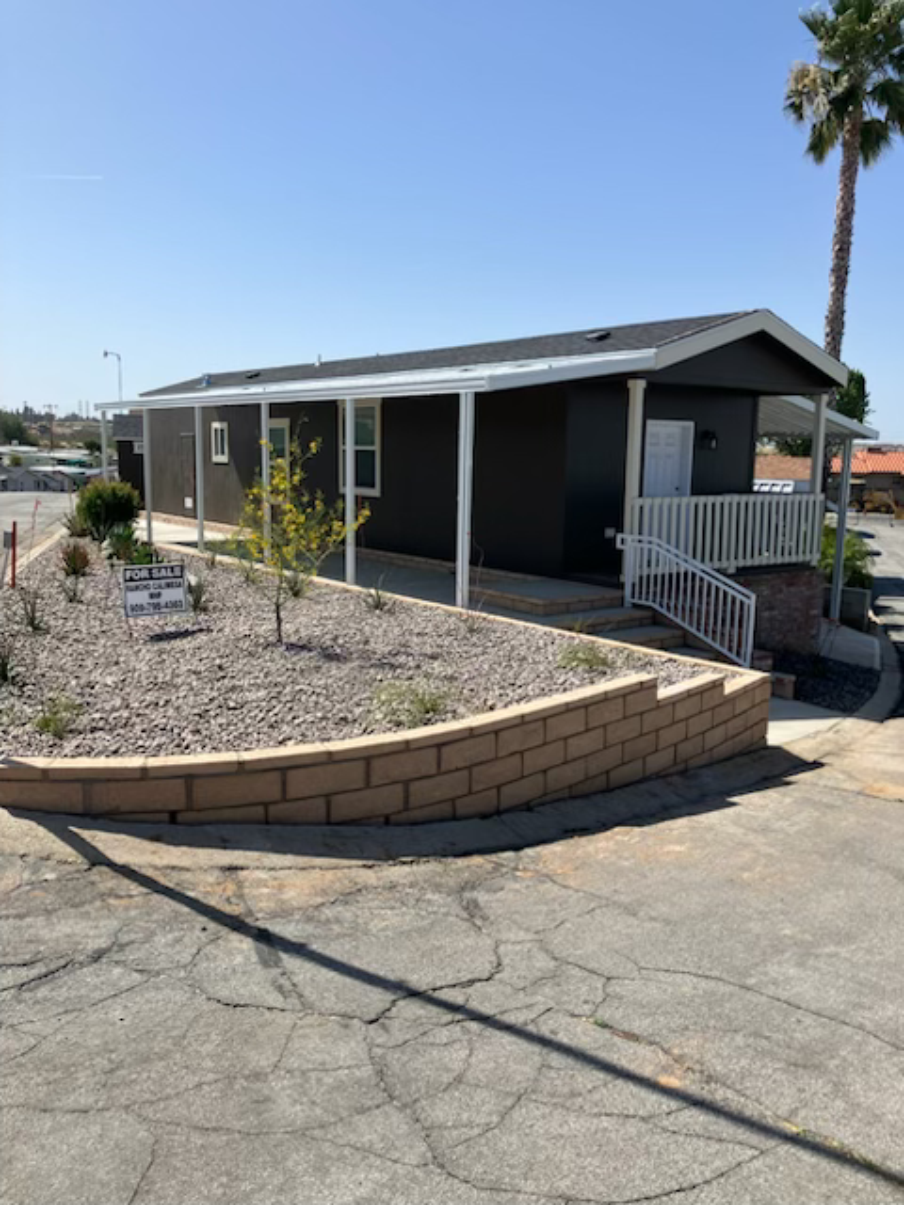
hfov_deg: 49.7
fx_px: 975
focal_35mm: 28
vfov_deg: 63.4
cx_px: 452
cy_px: 602
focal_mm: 3.99
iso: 32
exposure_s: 1/2433
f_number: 1.8
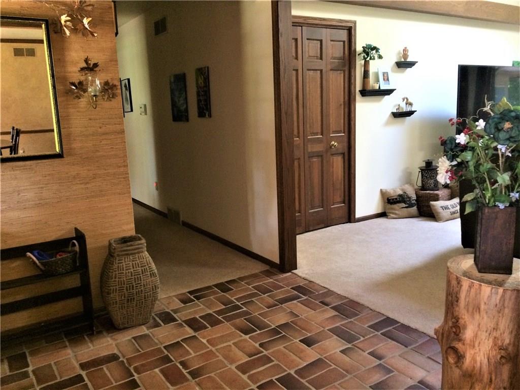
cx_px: 260
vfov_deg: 48.2
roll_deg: +2.3
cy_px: 195
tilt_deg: -12.7
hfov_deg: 61.7
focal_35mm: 29
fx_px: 436
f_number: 2.2
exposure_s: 1/25
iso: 250
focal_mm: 4.15
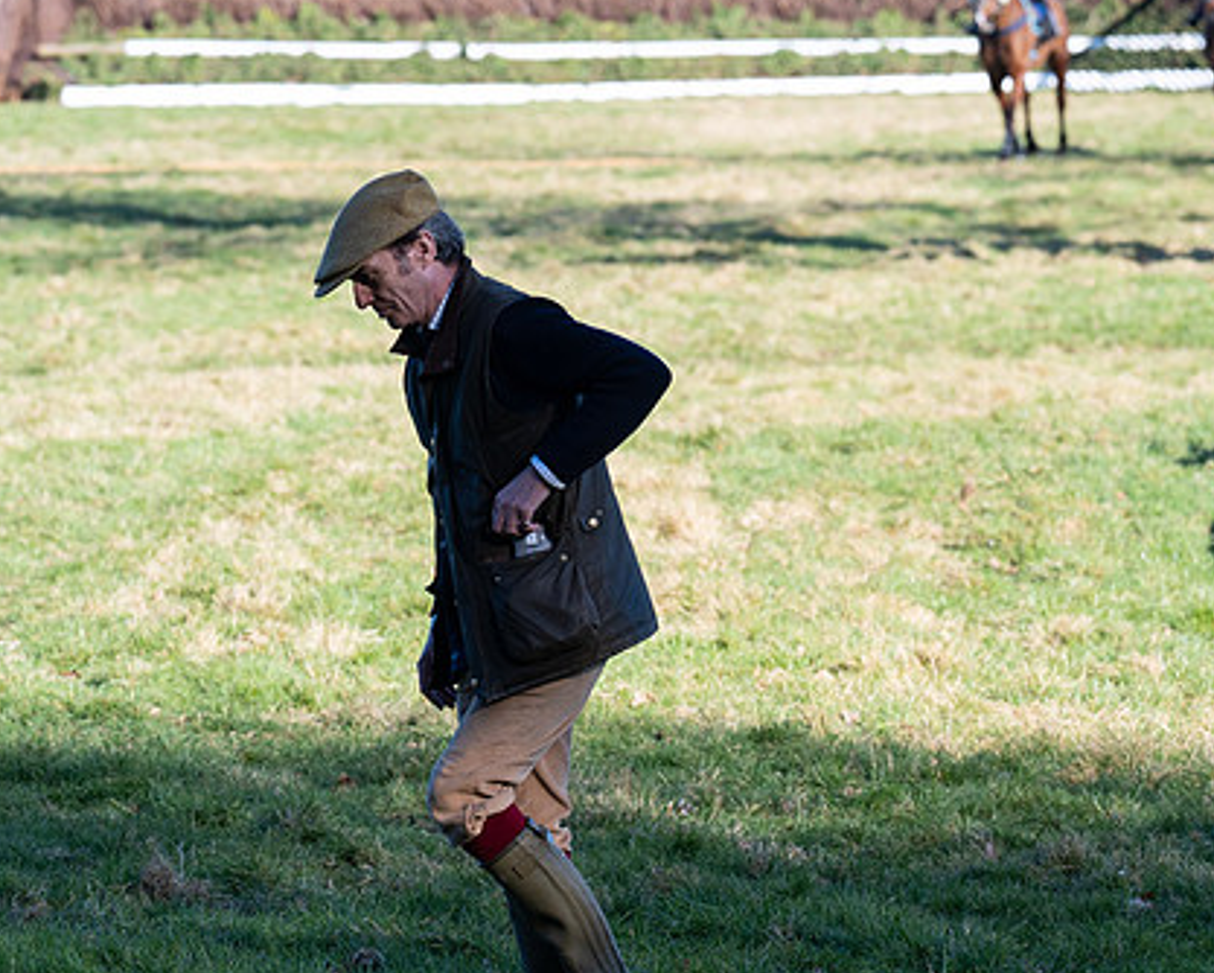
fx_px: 12222
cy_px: 402
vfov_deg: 4.6
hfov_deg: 5.7
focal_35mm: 340
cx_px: 674
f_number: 5
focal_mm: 135
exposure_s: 1/800
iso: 200
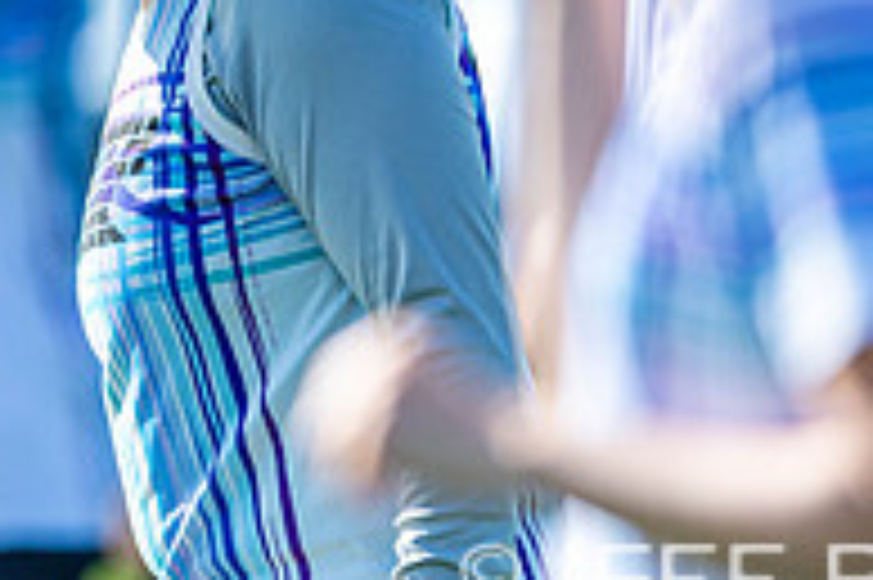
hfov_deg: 1.7
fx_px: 28978
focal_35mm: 1196
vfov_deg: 1.1
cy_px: -106
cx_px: 162
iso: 100
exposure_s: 1/2500
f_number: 2.8
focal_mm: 400
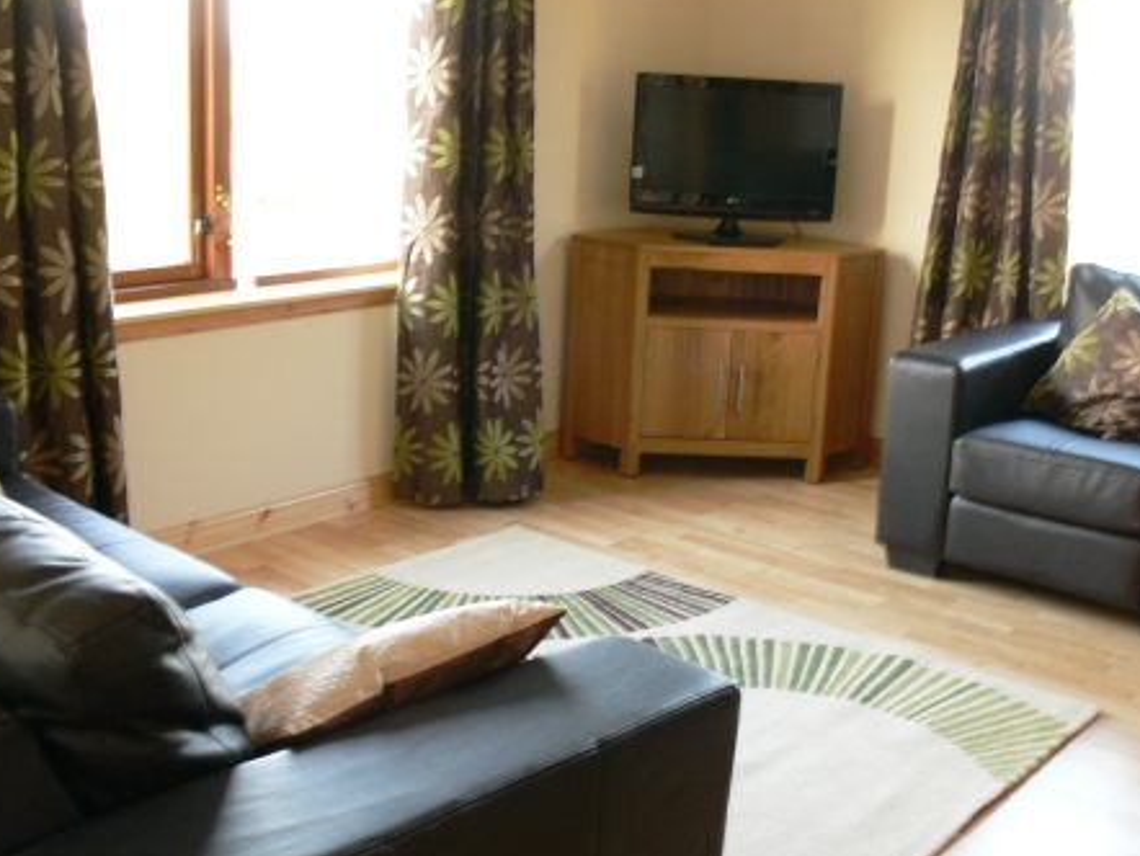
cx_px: 622
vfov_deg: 32.9
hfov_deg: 42.9
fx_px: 1450
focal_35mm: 44
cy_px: 420
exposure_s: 1/4
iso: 100
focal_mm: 8
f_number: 4.5
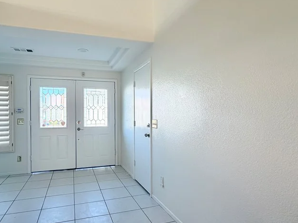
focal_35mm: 23
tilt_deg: -0.6
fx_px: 198
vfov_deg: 58.8
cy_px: 116
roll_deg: +0.4
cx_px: 137
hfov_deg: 73.8
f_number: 2.2
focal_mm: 2.22
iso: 125
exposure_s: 1/120
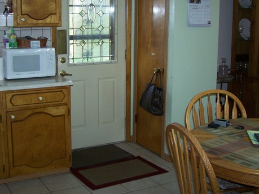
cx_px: 126
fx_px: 396
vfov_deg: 27.4
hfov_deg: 36.2
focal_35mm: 53
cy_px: 67
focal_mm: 6.3
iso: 80
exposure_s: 1/60
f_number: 2.8
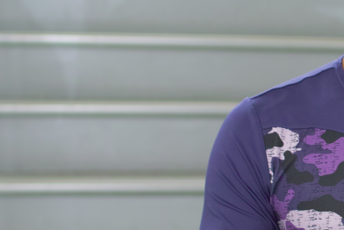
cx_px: 416
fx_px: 1490
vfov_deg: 8.8
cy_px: 131
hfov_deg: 12.8
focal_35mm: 156
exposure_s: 1/50
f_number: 2.2
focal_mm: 30
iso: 125
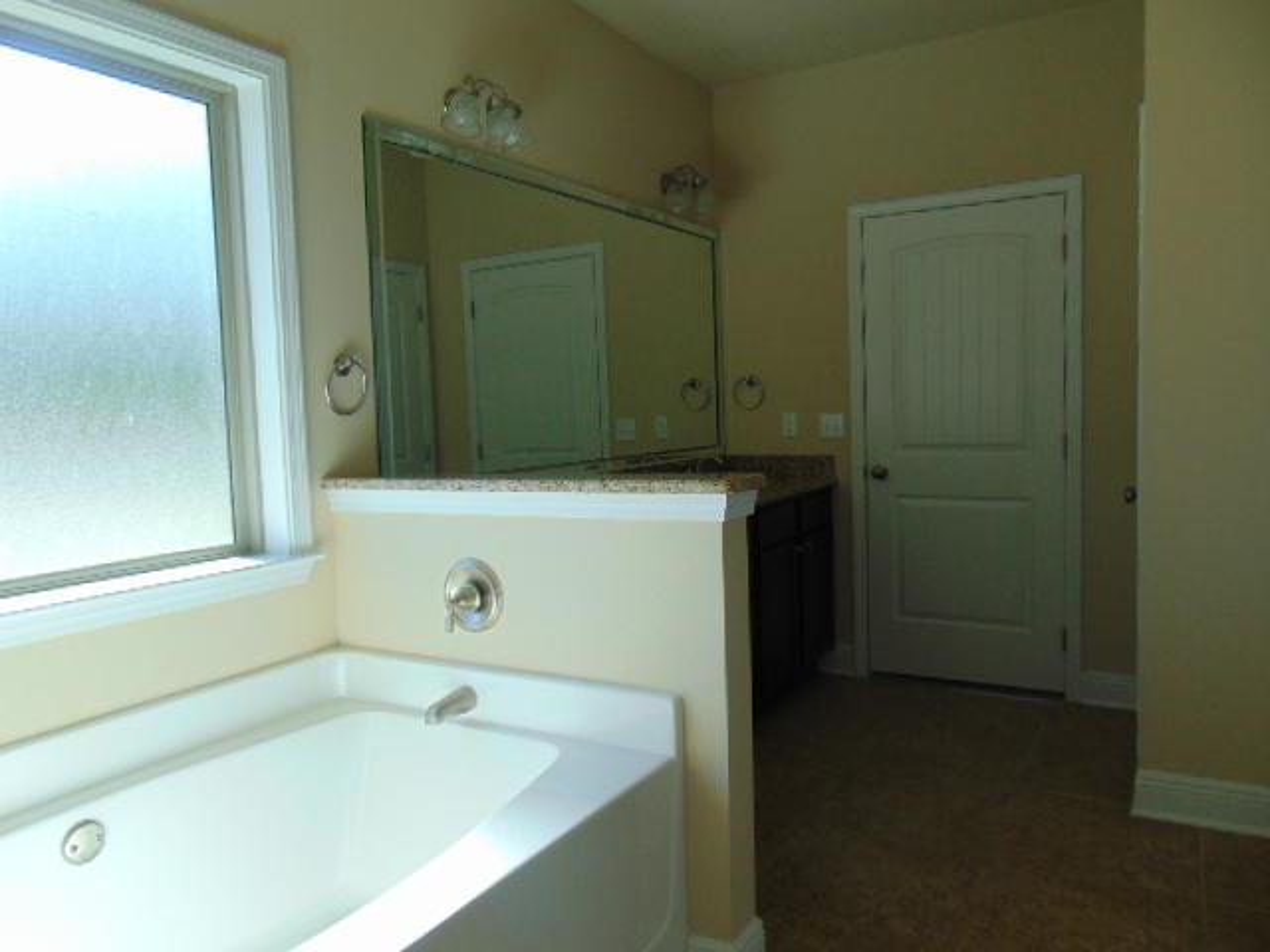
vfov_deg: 54.9
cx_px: 635
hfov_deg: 69.4
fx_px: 917
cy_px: 476
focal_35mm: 25
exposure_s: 1/200
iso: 80
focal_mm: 4.5
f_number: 3
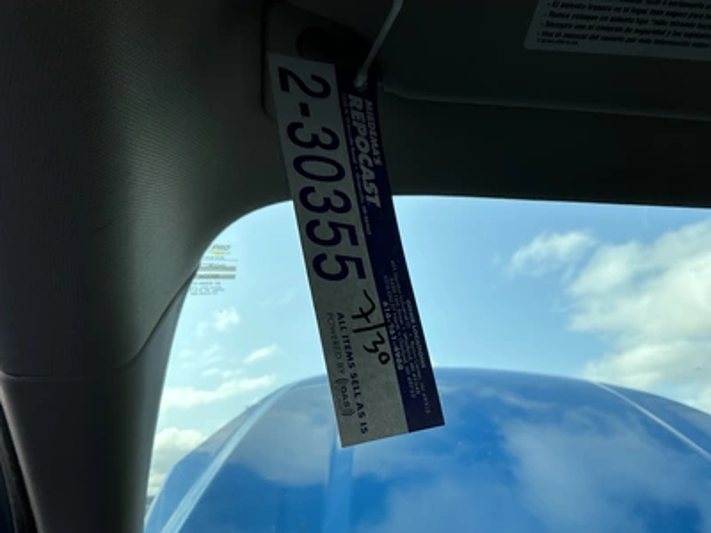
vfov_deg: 49.7
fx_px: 575
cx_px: 356
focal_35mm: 28
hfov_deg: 63.4
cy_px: 266
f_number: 1.8
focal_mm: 3
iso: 25
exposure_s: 1/1250
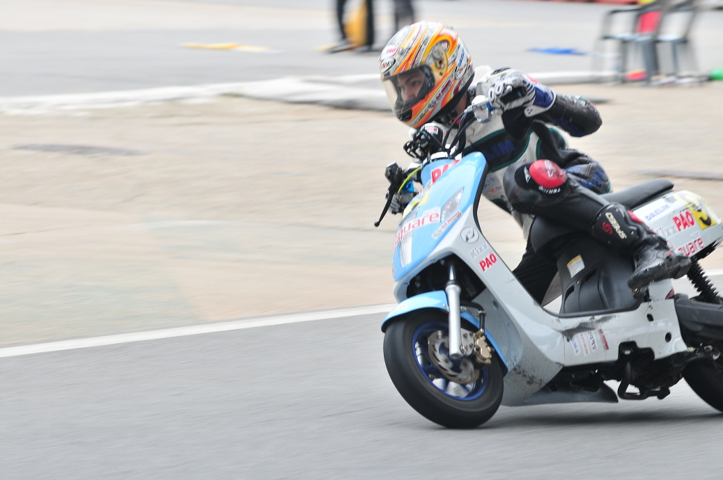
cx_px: 364
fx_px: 4505
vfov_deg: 6.1
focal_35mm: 225
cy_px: 240
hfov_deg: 9.2
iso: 400
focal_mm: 145
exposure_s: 1/250
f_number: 8
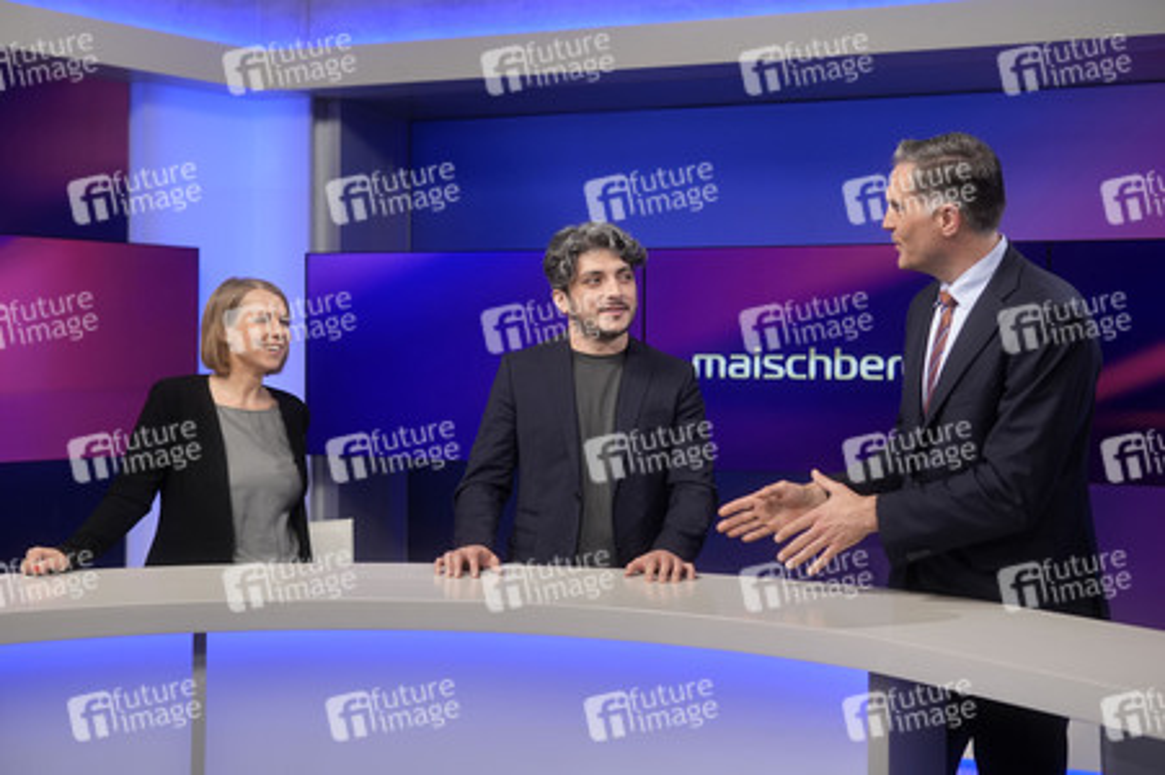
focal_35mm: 45
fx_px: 1455
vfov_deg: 29.8
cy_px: 388
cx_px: 582
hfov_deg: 43.6
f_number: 2.2
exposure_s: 1/200
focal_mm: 30
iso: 640
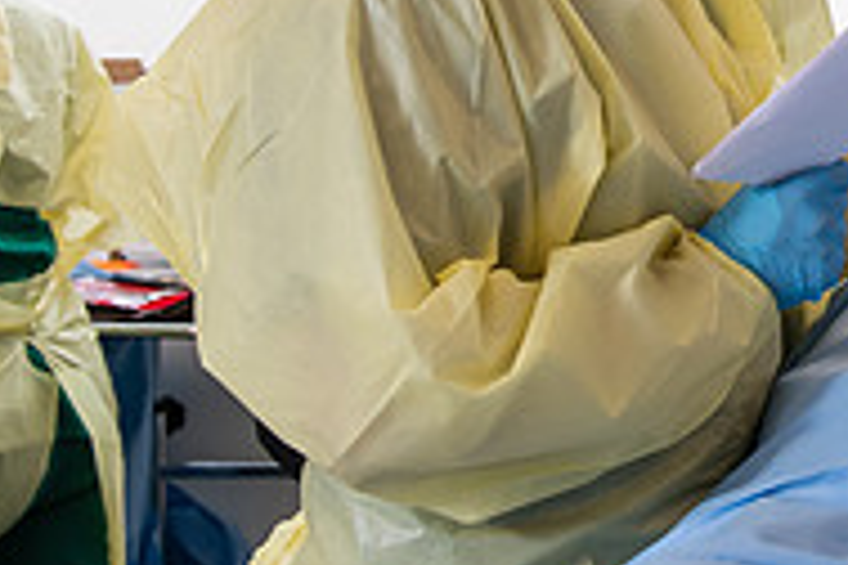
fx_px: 2308
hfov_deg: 19.2
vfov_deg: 13.6
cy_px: -114
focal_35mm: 98
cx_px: 1108
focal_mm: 32
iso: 500
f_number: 4.5
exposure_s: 1/200
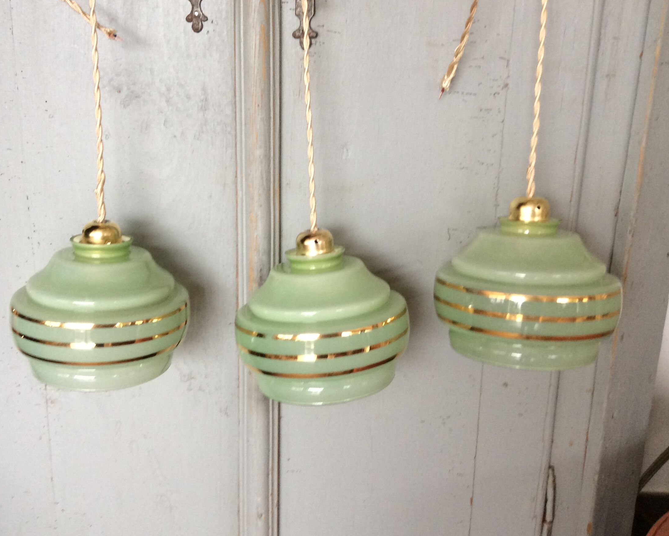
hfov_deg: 49.0
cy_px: 260
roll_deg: +1.1
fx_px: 733
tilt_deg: -18.2
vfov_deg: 40.1
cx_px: 306
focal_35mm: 37
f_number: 2.4
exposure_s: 1/25
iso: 64
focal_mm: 3.3
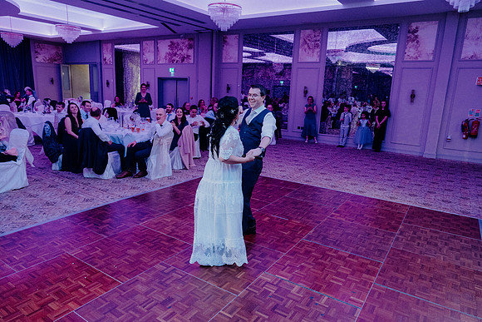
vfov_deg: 53.2
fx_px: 321
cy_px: 161
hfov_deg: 73.7
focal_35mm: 24
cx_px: 241
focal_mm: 24
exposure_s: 1/160
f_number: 3.5
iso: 3200
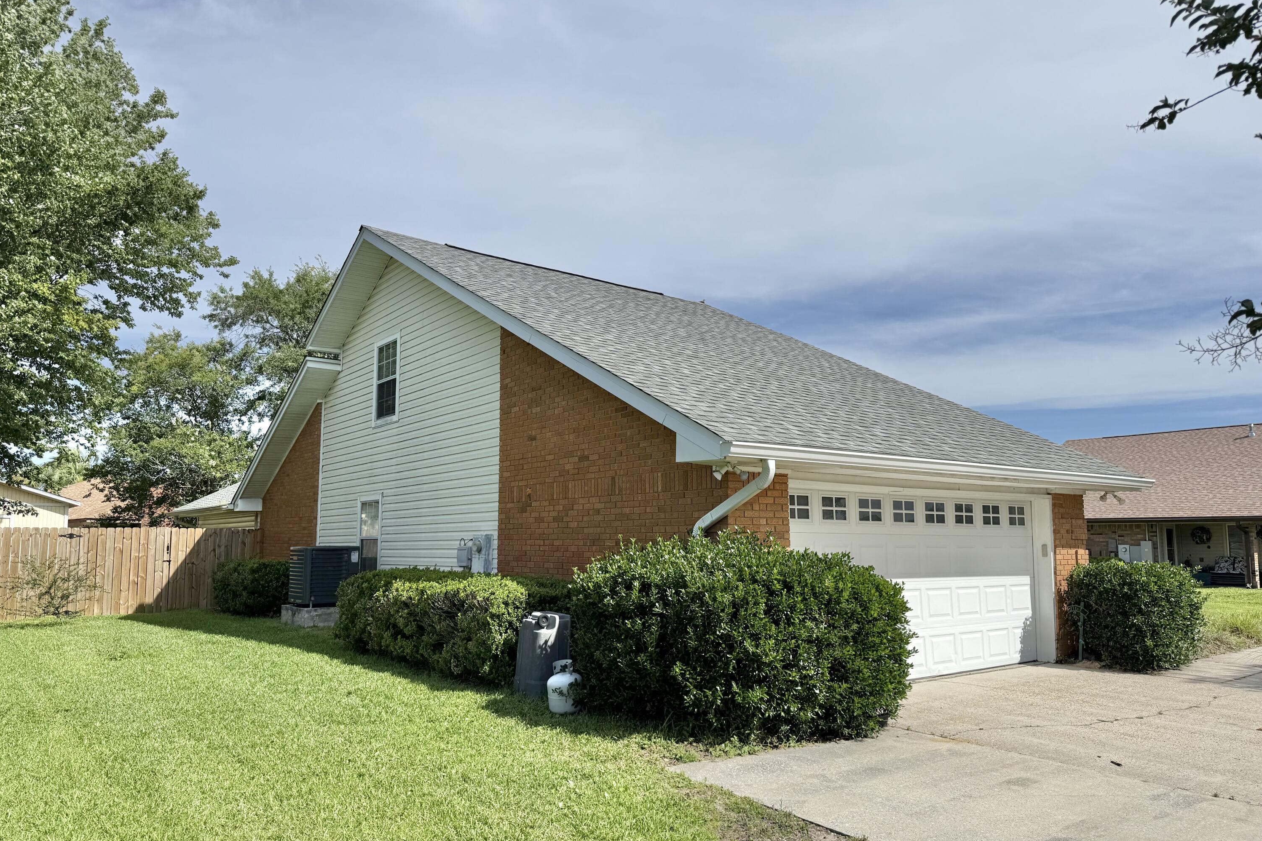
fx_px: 876
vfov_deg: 51.3
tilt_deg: +6.5
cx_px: 631
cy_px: 449
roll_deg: +0.2
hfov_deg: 71.5
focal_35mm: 25
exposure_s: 1/7353
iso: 80
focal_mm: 6.76
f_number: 1.78
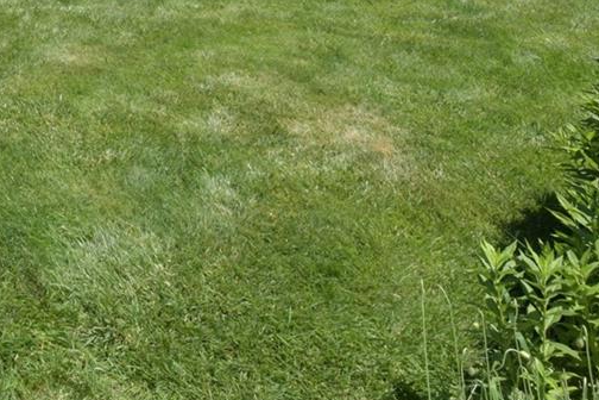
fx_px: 749
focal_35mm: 45
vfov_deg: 23.8
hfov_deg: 36.4
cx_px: -71
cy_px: -196
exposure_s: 1/250
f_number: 16
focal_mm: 14
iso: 400
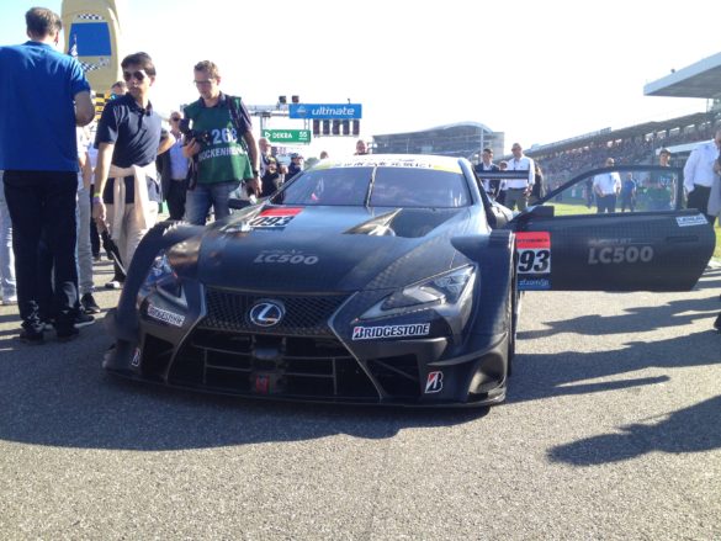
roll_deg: +0.4
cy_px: 270
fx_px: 729
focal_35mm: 35
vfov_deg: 40.7
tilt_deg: -8.4
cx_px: 360
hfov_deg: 52.6
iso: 50
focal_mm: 4.28
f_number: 2.4
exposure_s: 1/435
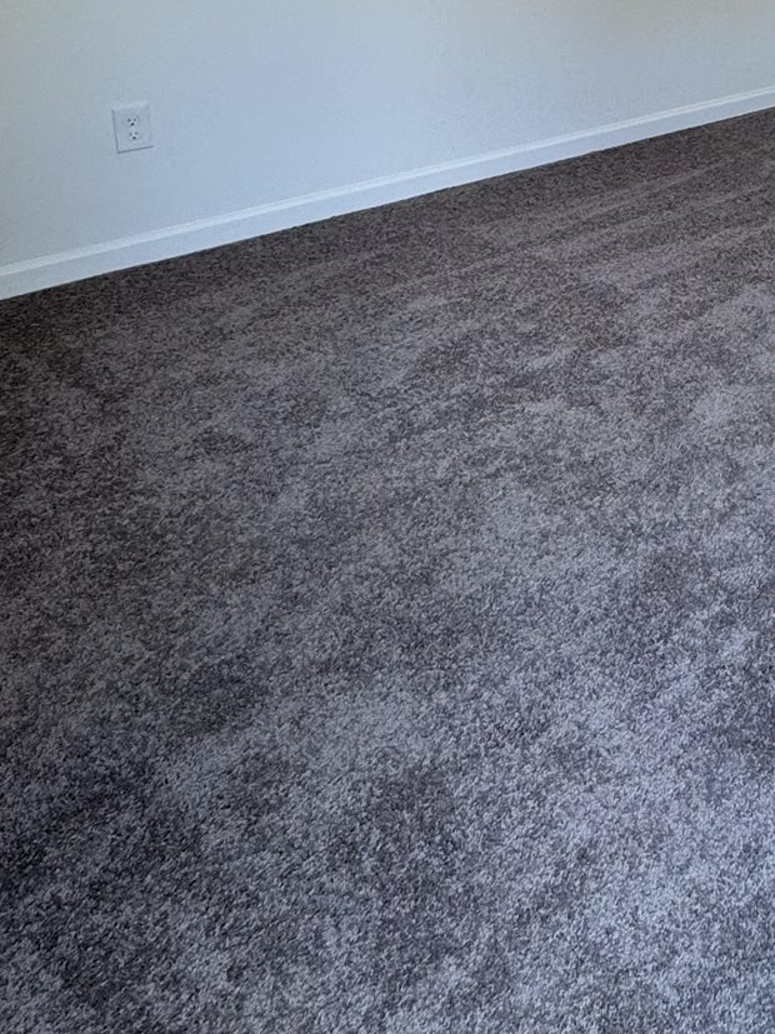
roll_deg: -0.8
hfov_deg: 29.9
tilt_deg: -12.2
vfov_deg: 41.9
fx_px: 1165
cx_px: 990
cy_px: 16
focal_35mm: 39
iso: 125
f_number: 2.2
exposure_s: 1/120
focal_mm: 2.22
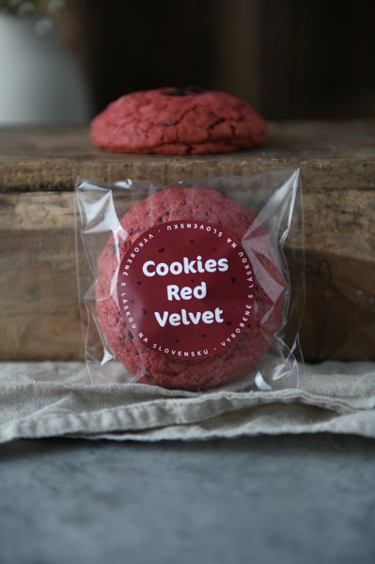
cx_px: 188
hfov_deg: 19.4
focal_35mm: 70
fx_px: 1096
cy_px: 282
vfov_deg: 28.9
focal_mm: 70
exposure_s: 1/100
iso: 100
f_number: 2.8
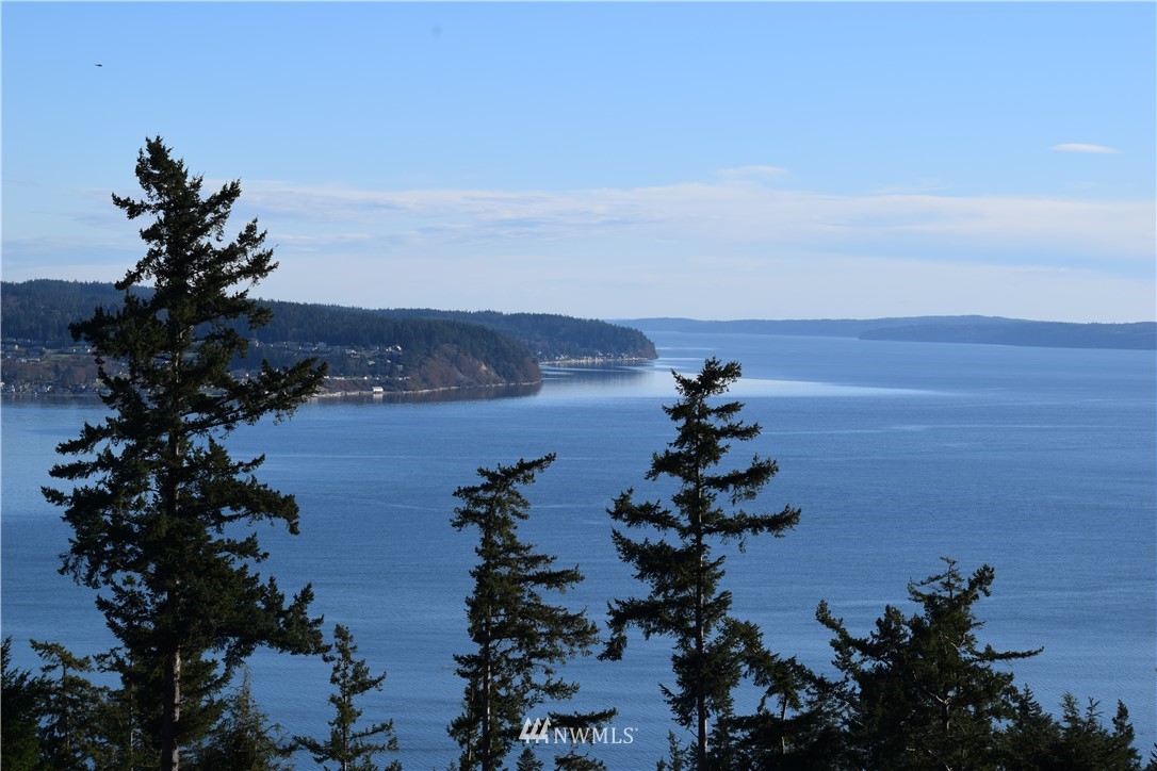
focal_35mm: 90
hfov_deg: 22.6
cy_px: 386
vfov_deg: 15.2
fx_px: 2892
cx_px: 578
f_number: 9
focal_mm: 60
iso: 200
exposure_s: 1/320
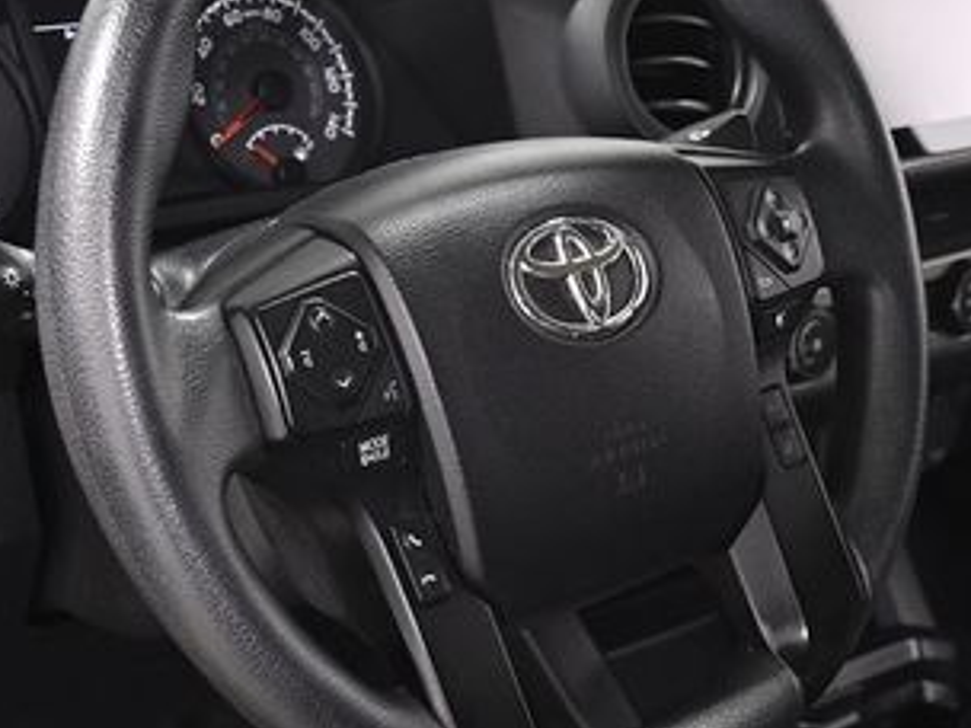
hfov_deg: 24.7
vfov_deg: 18.7
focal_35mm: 79
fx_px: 2216
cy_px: 311
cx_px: 591
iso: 2500
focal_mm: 26
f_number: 4.5
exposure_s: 1/125
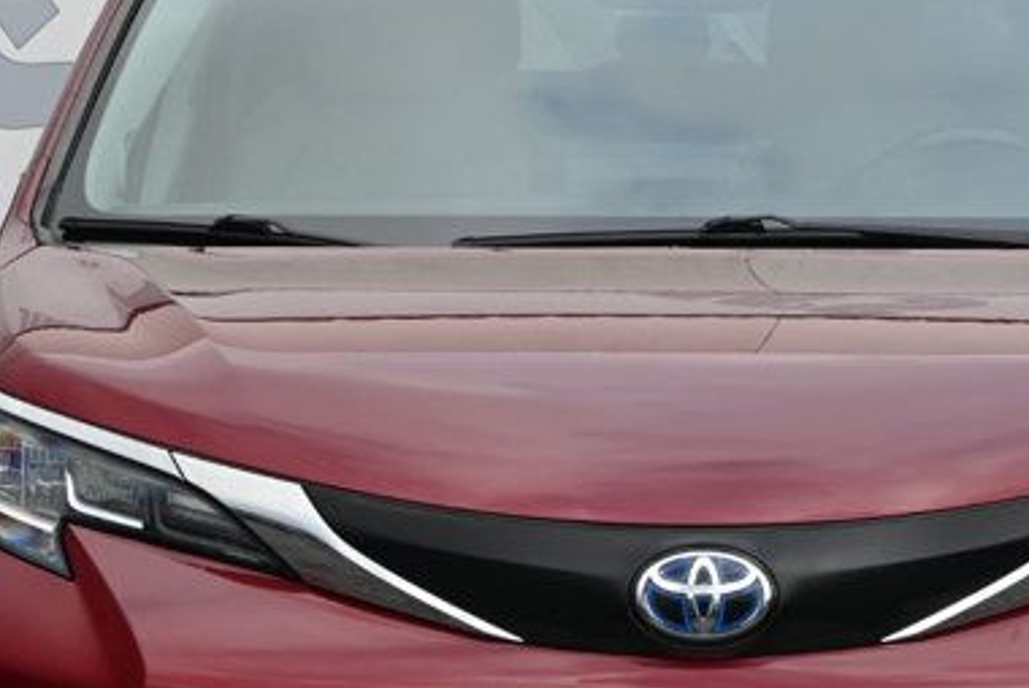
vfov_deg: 8.1
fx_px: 4863
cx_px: 691
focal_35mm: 170
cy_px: 436
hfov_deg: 12.1
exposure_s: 1/250
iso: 160
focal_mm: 42
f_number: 5.6
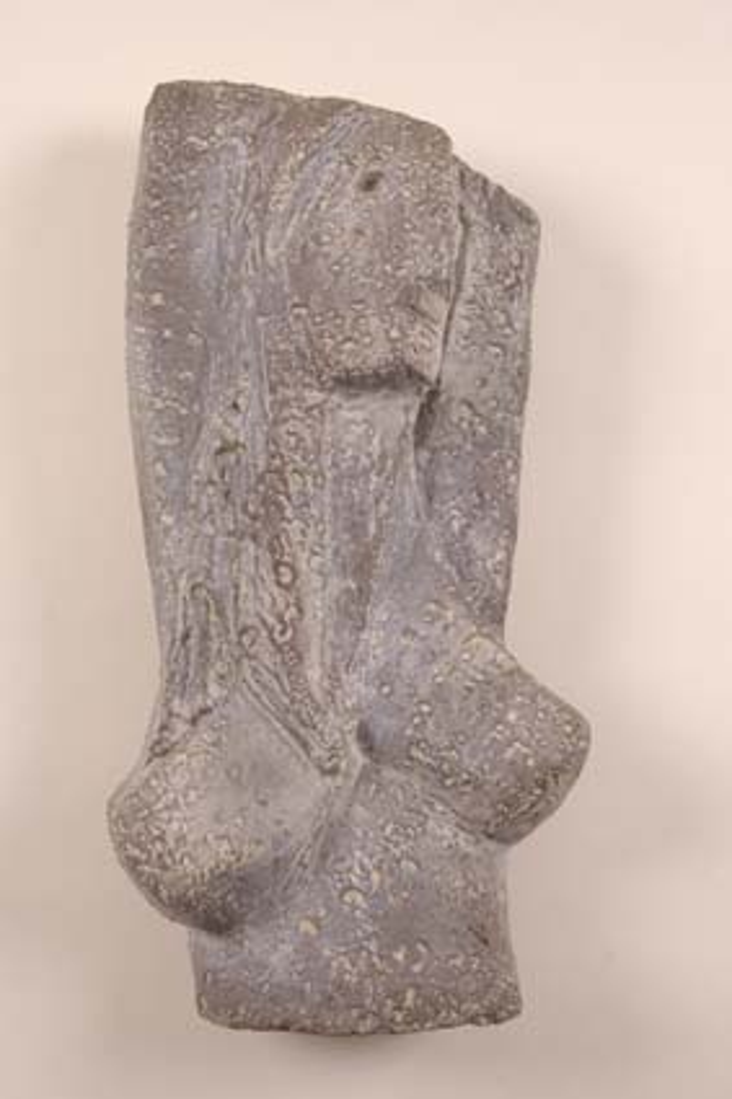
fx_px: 1557
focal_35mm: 51
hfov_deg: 26.5
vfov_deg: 38.9
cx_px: 366
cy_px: 550
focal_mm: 34
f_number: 8
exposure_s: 1/4
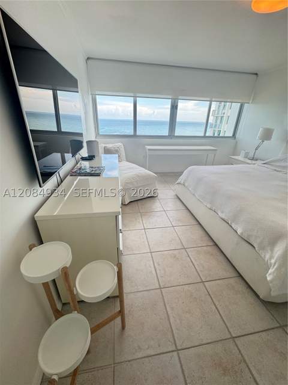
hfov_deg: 85.7
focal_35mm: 14
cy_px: 192
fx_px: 155
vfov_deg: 102.1
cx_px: 144
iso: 64
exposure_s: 1/120
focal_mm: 2.22
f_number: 2.2
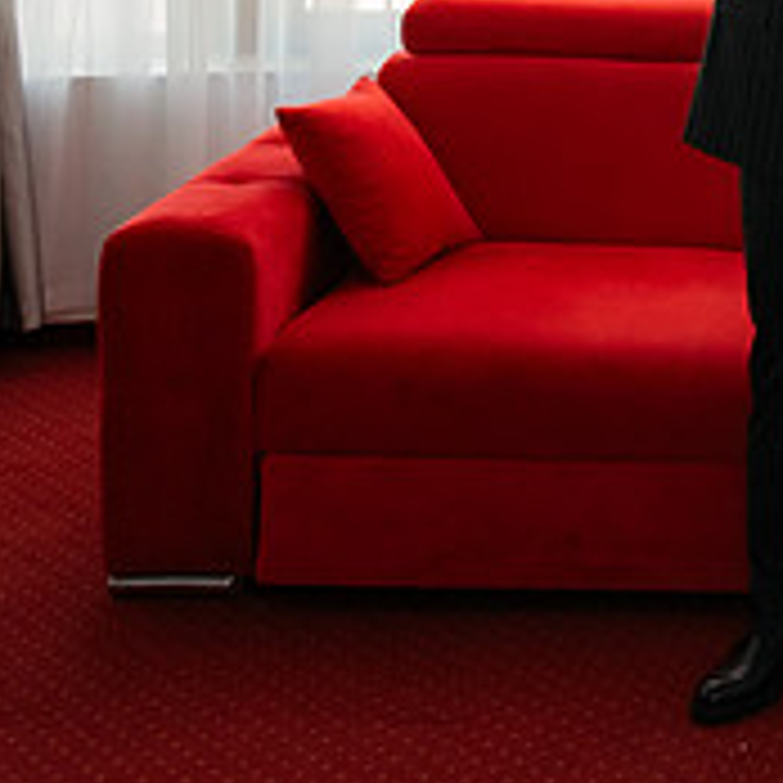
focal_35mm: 106
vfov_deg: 15.8
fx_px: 2713
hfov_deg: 15.3
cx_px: 1122
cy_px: -135
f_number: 3.2
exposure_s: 1/160
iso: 1600
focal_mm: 30
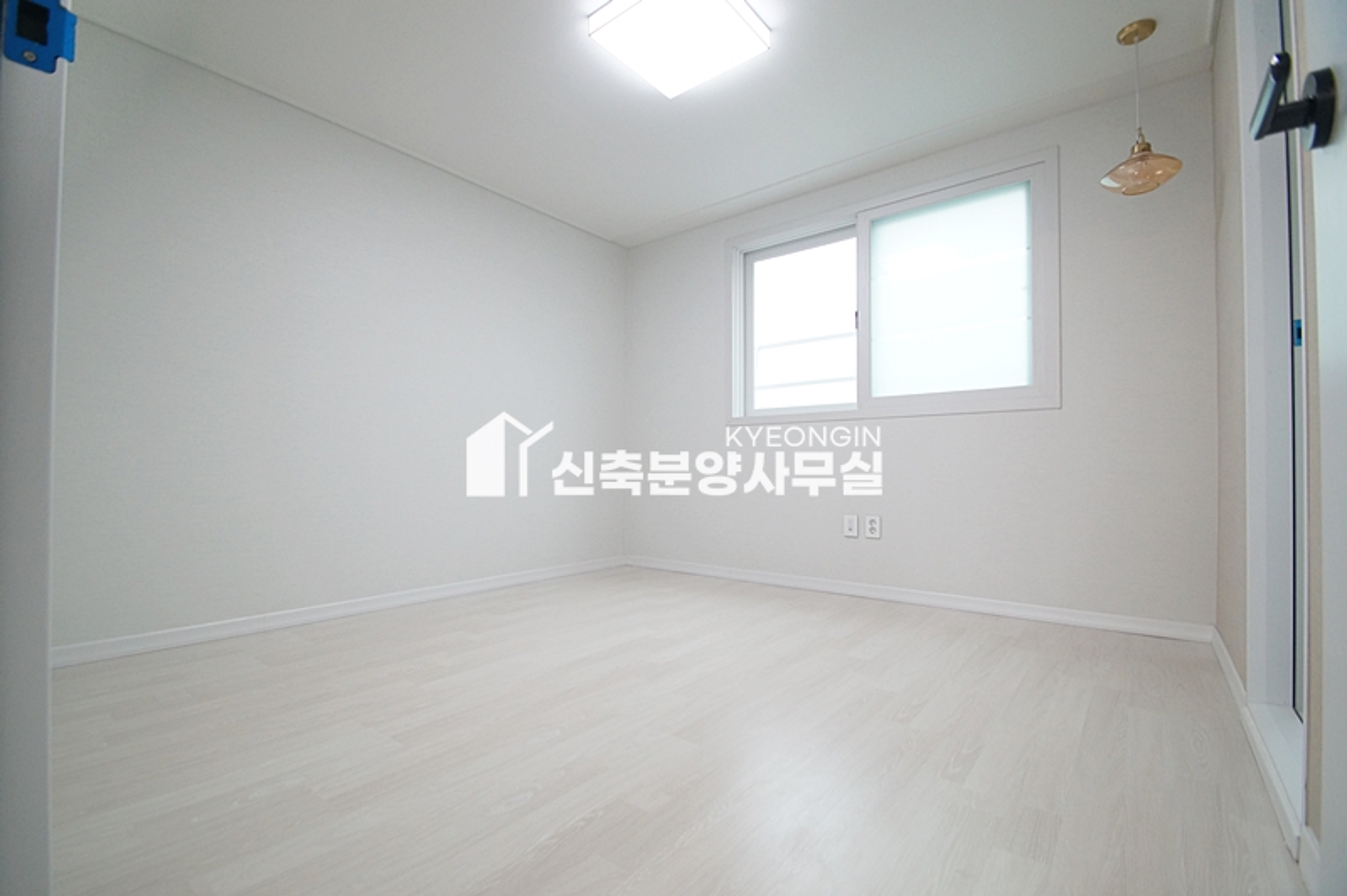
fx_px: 561
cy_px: 448
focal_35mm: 15
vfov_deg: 77.2
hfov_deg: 100.4
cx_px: 674
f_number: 4
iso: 800
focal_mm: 10
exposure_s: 1/125
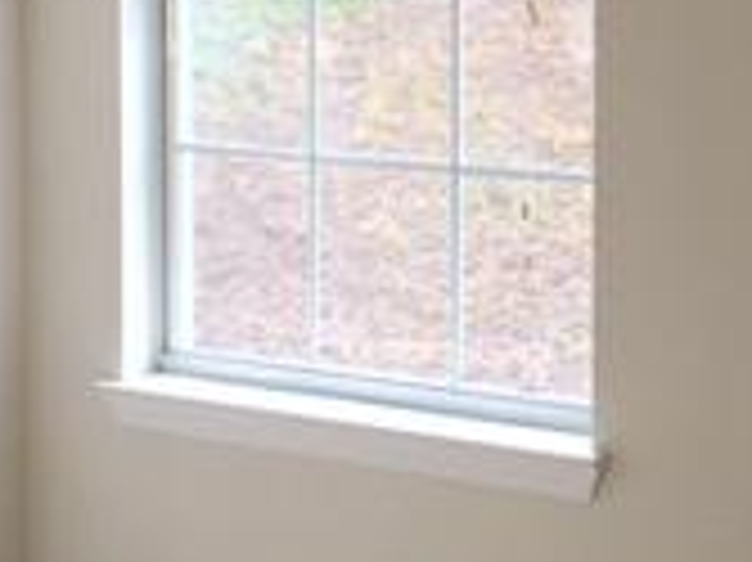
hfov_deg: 17.7
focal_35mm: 111
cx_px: 410
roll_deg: +0.1
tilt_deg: -3.3
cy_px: 40
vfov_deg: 13.2
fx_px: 2410
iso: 32
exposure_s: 1/120
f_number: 2.2
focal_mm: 4.15
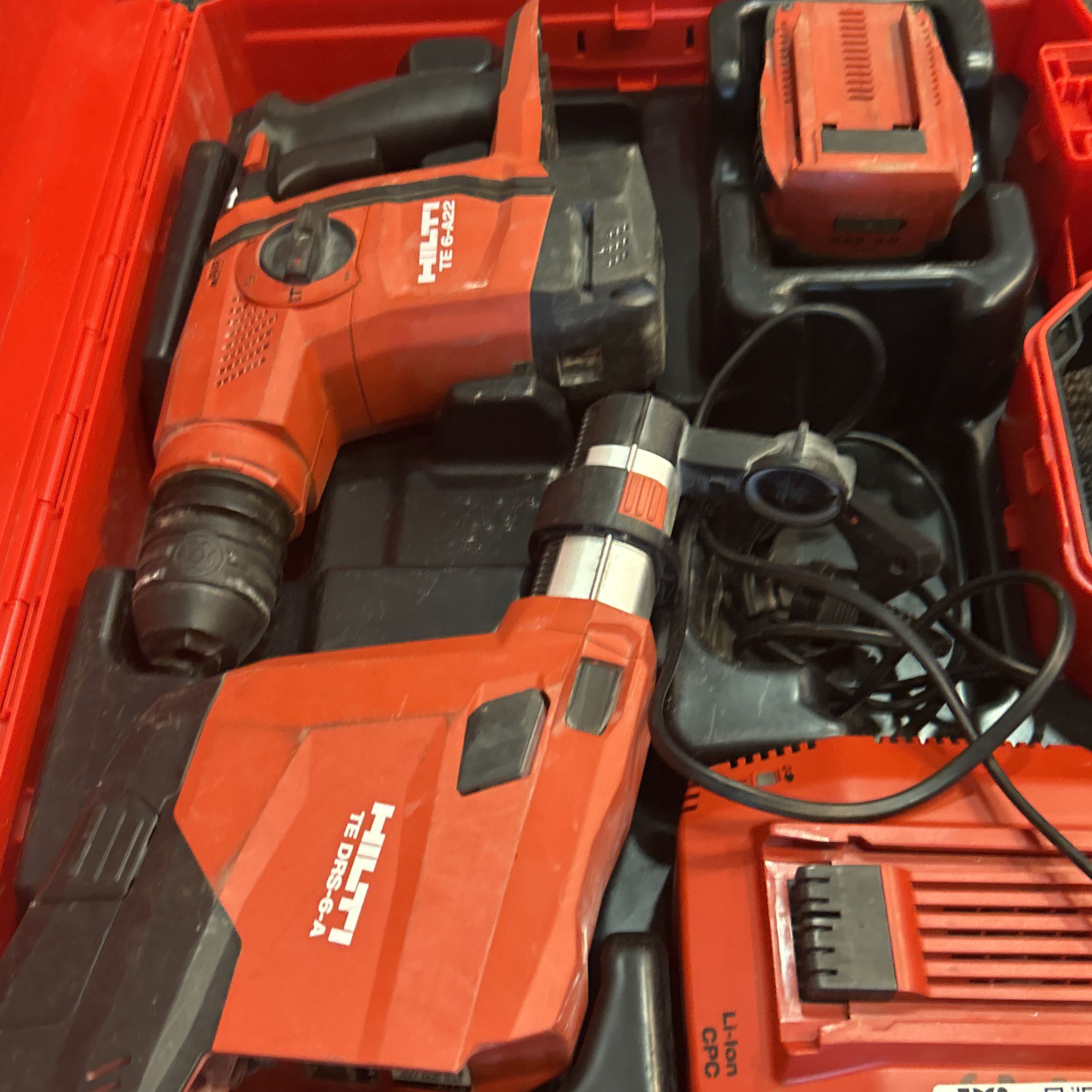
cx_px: 566
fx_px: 1463
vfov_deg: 40.9
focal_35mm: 41
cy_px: 556
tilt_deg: -55.3
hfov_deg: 40.9
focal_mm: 5.7
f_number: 1.5
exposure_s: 1/33
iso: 400
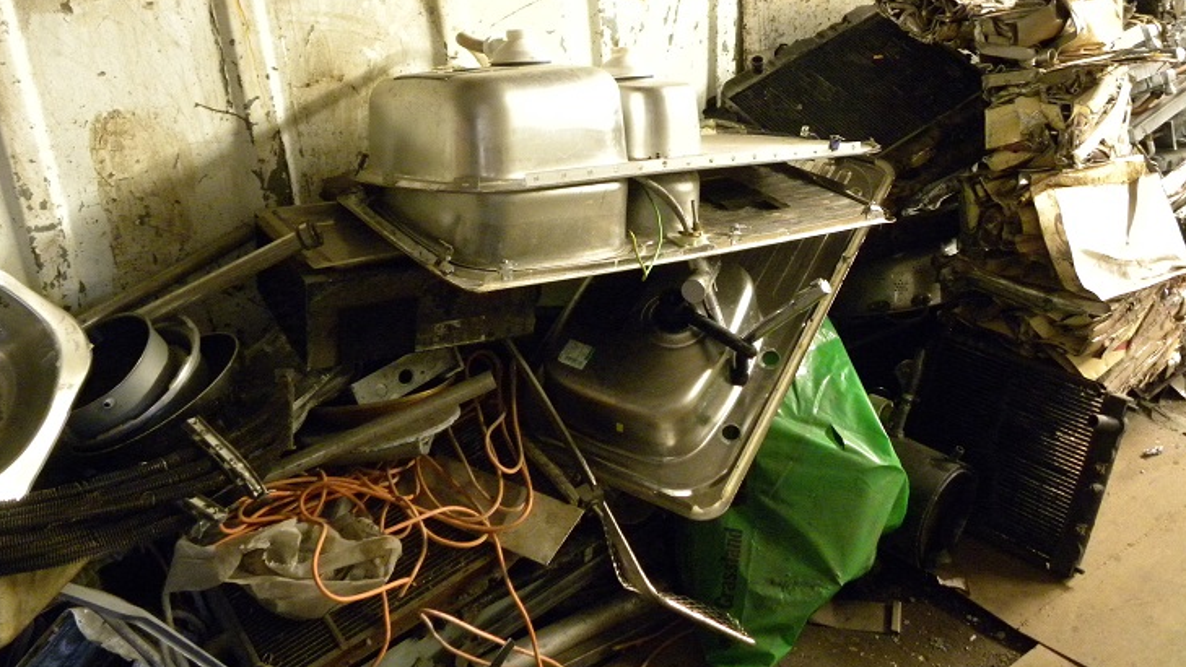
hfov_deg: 54.0
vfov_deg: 31.8
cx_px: 595
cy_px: 244
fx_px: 1164
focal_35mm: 37
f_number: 2.8
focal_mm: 5.9
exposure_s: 1/9.5
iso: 573
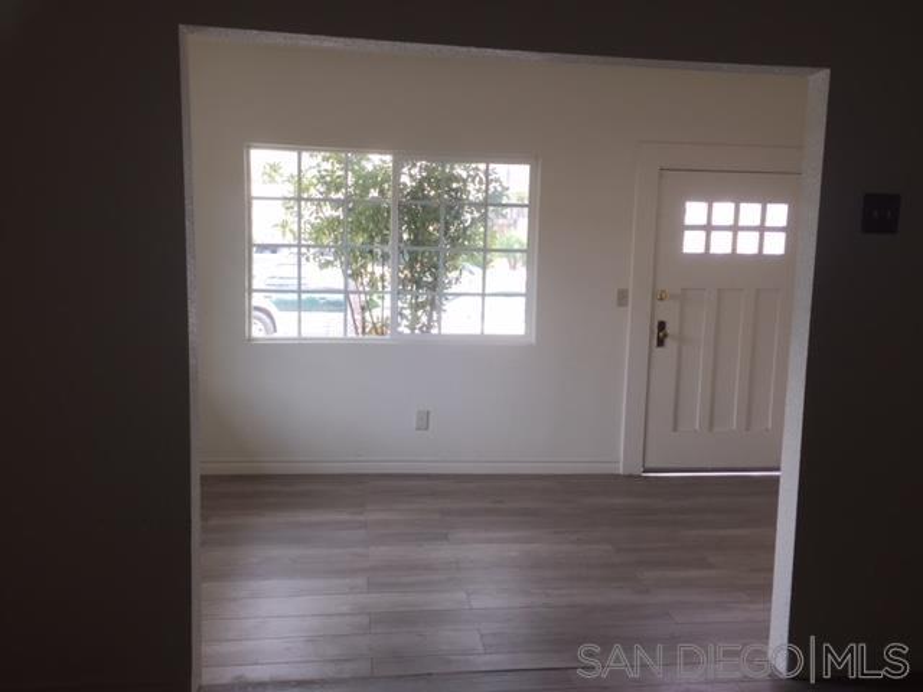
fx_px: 773
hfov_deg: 61.7
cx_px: 462
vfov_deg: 48.2
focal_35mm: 29
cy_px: 346
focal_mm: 4.15
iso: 32
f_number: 2.2
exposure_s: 1/60
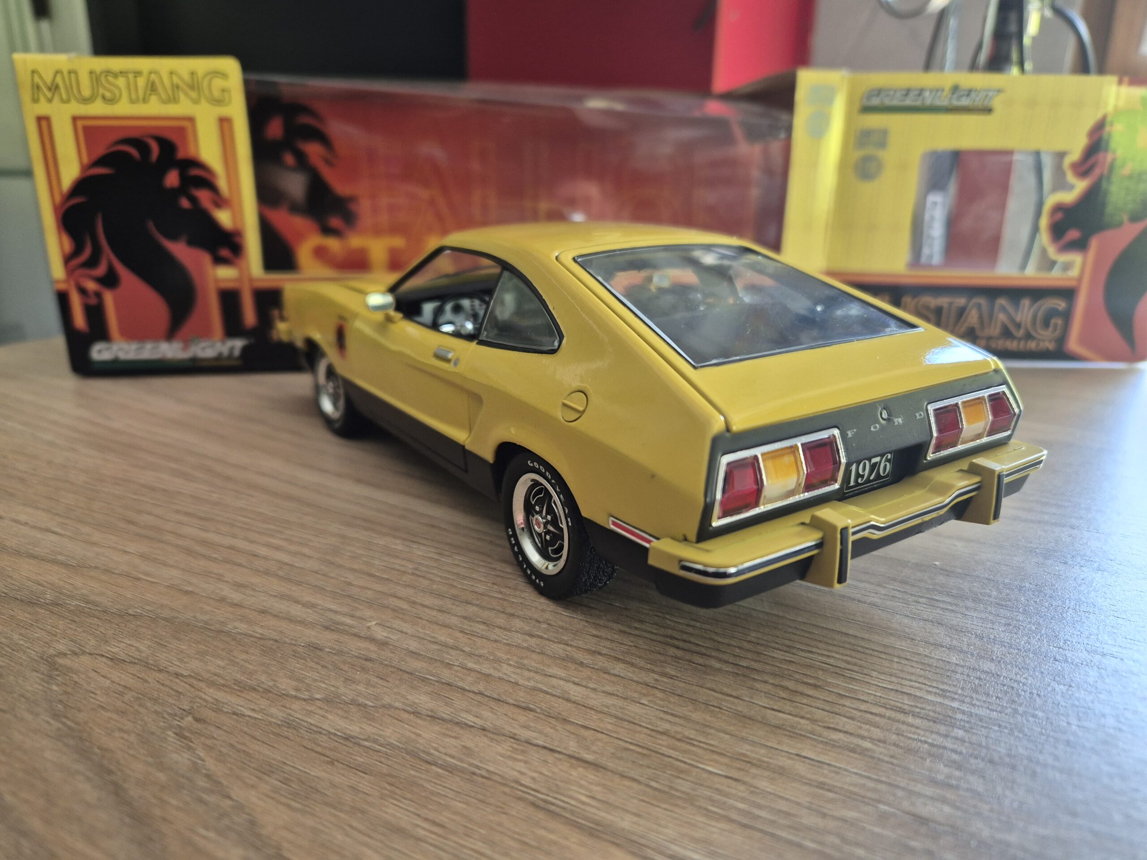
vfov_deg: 58.9
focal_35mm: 23
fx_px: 762
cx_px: 574
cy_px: 430
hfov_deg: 73.9
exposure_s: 1/100
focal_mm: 5.4
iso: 250
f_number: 1.8
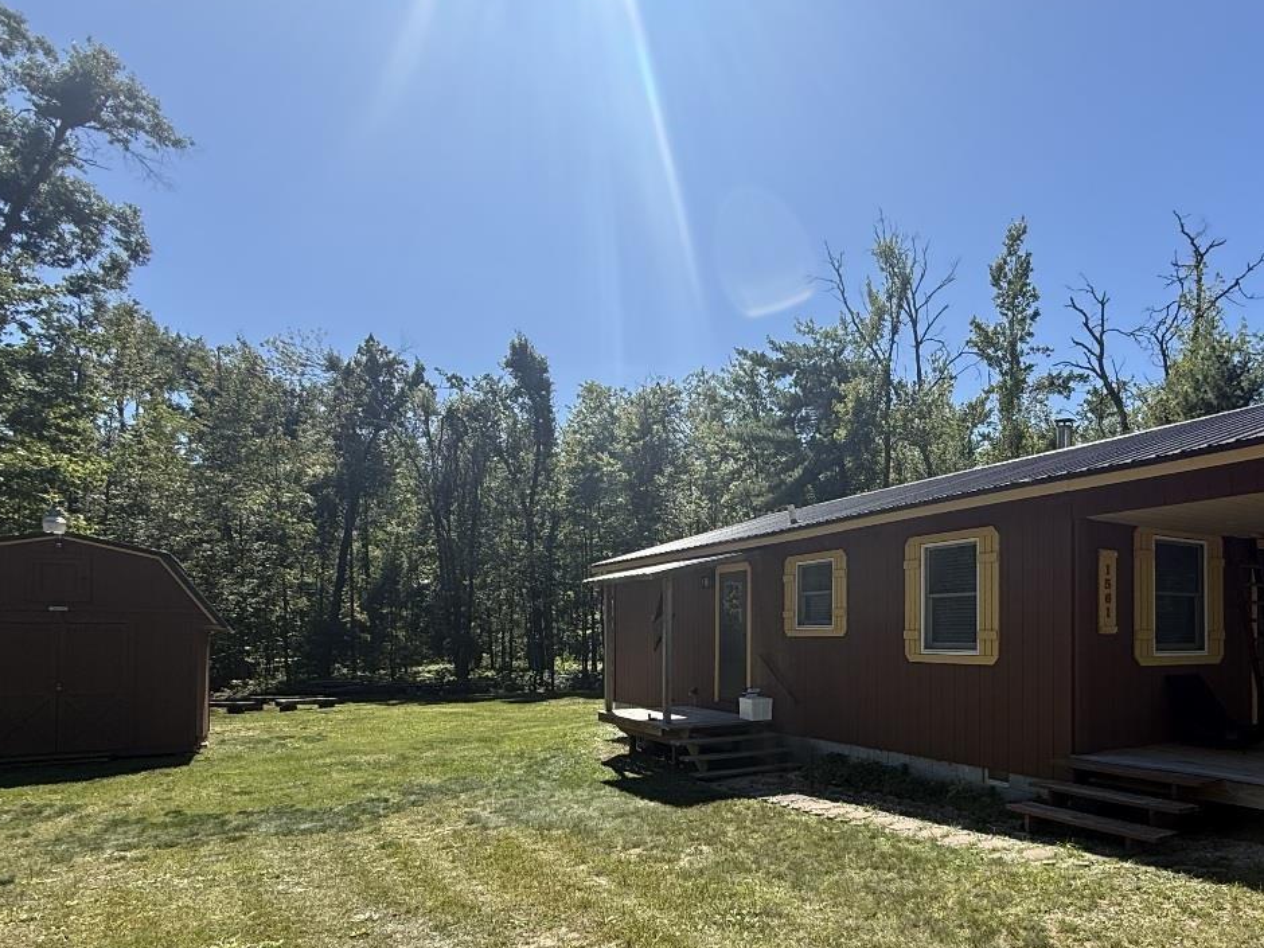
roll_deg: +0.0
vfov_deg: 55.7
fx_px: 876
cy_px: 629
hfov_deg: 68.5
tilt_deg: +1.0
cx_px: 890
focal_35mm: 24
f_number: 2.2
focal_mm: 2.22
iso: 50
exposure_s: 1/1429
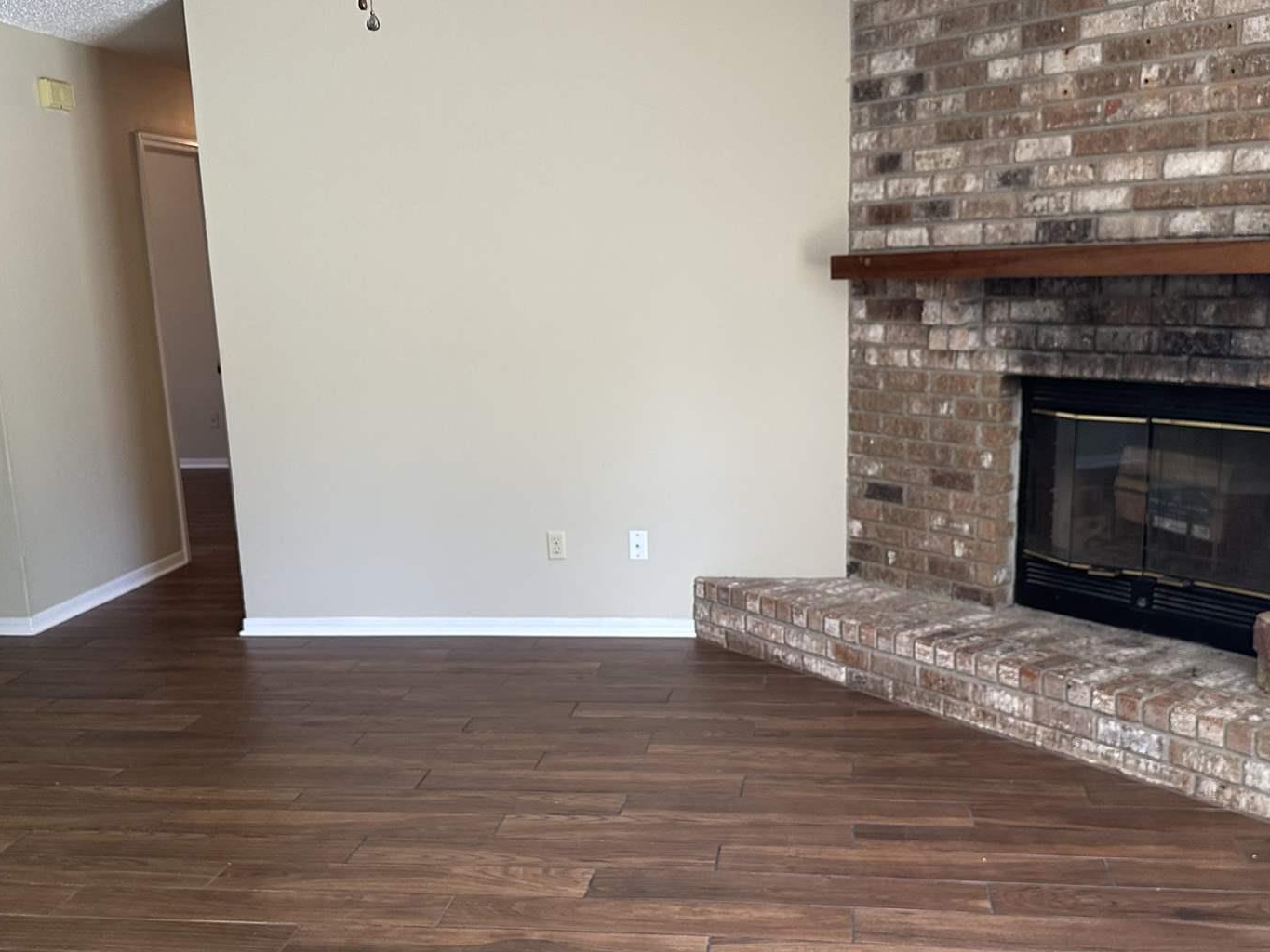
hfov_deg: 51.3
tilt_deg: -12.1
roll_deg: +3.1
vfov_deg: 39.6
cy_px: 551
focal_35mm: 36
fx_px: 1321
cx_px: 673
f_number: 1.78
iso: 250
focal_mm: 6.86
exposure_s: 1/89
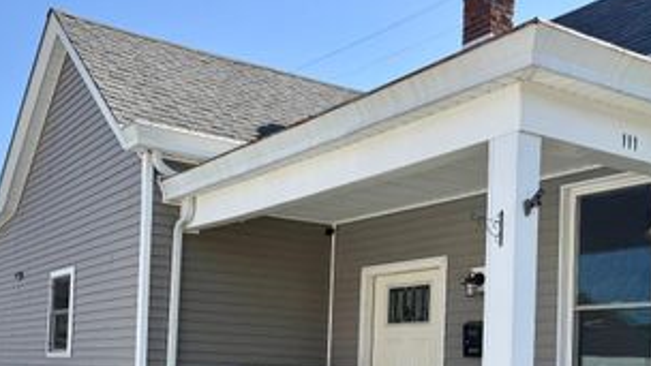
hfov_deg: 45.1
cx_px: 135
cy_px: 348
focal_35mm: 43
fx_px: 742
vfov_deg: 26.5
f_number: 1.78
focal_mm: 6.76
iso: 80
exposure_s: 1/2445
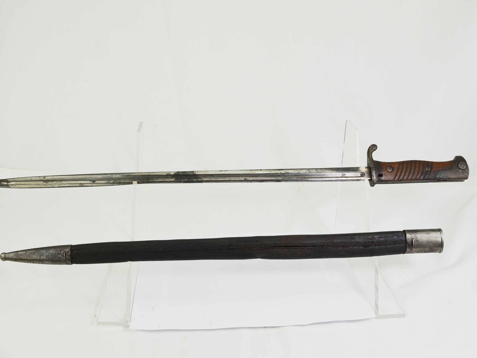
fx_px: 496
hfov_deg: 51.3
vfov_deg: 39.7
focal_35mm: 36
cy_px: 179
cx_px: 220
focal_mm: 22
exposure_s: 1/160
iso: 200
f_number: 6.3
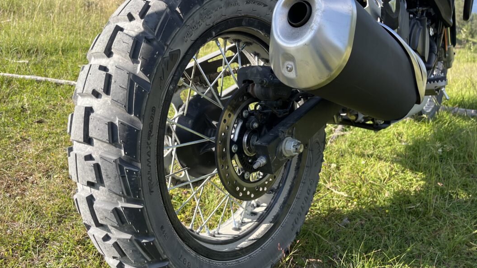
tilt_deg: -21.5
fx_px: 367
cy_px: 140
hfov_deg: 66.1
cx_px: 233
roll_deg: -2.5
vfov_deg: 40.2
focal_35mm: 29
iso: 50
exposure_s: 1/913
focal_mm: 5.1
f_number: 1.6
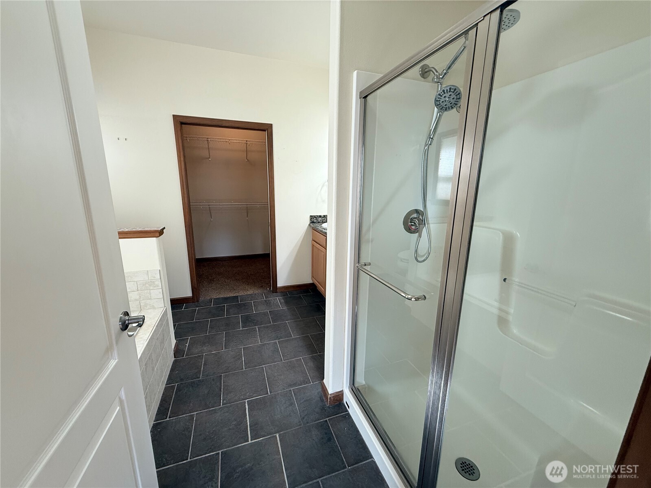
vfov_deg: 85.7
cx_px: 326
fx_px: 263
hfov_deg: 102.1
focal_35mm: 14
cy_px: 244
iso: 200
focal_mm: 2.22
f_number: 2.2
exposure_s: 1/120
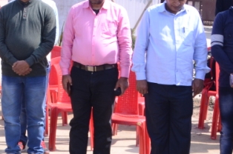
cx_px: -36
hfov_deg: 19.0
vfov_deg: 13.2
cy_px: 39
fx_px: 663
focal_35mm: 103
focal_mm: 21
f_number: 11
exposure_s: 1/200
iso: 400
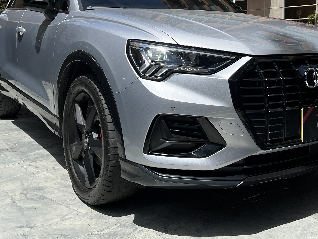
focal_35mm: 43
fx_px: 395
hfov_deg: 43.6
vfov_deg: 33.0
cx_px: 191
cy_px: 63
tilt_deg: -4.7
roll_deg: +0.8
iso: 50
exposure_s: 1/3876
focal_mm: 5.1
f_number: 1.6
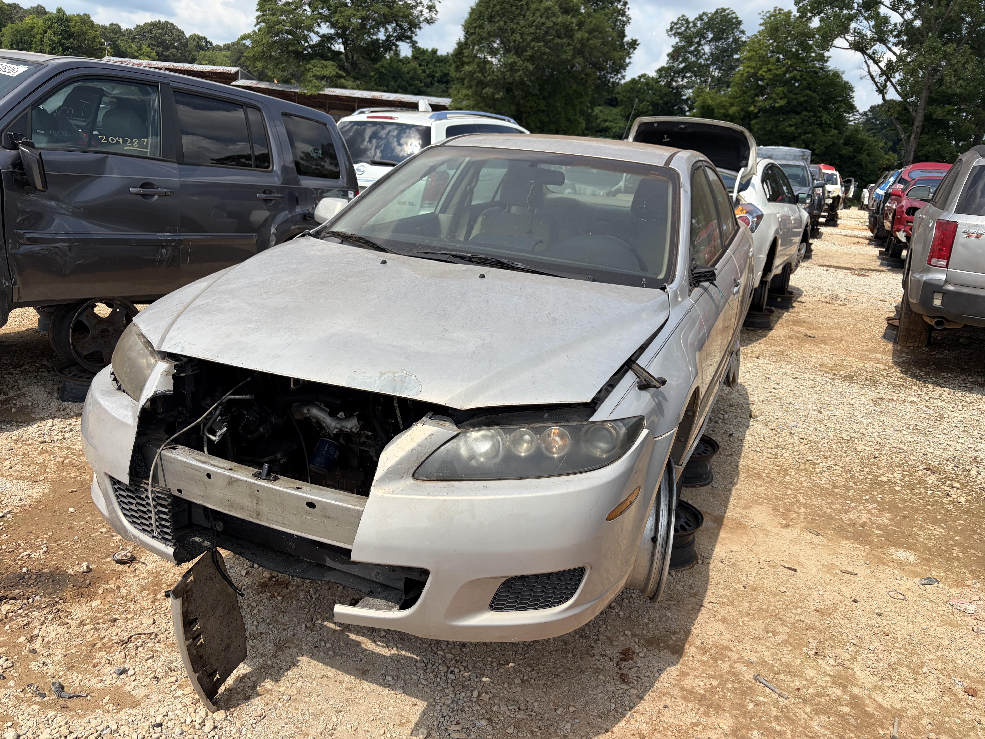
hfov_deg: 67.3
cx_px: 492
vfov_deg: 53.1
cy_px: 370
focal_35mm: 26
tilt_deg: -17.2
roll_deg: -5.4
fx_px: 740
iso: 64
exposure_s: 1/3831
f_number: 1.6
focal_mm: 5.96
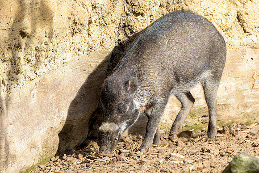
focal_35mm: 658
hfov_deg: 3.1
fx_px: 4735
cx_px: 152
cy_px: 128
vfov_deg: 2.1
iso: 400
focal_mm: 400
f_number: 5.6
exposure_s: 1/1000
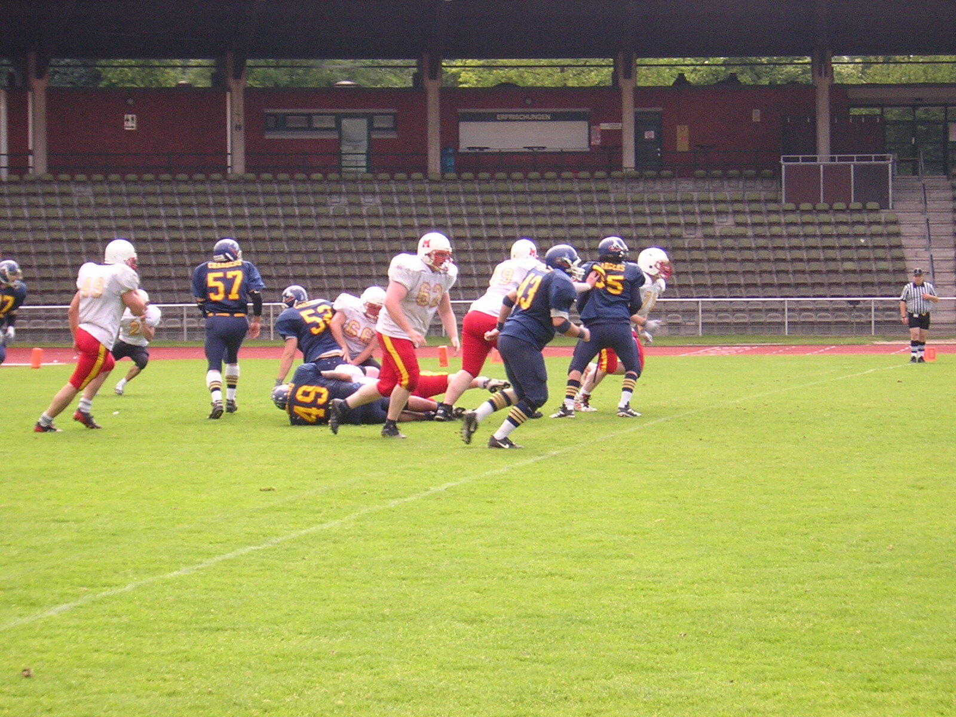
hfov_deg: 18.2
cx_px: 478
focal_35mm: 108
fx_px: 2983
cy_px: 358
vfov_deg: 13.7
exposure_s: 1/200
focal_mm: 14.1
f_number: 4.7
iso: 200
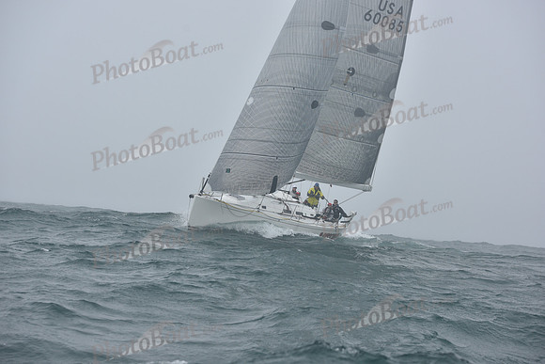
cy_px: 182
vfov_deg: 16.1
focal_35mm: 85
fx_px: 1287
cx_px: 272
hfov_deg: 23.9
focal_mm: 85
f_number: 5
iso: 320
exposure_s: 1/800
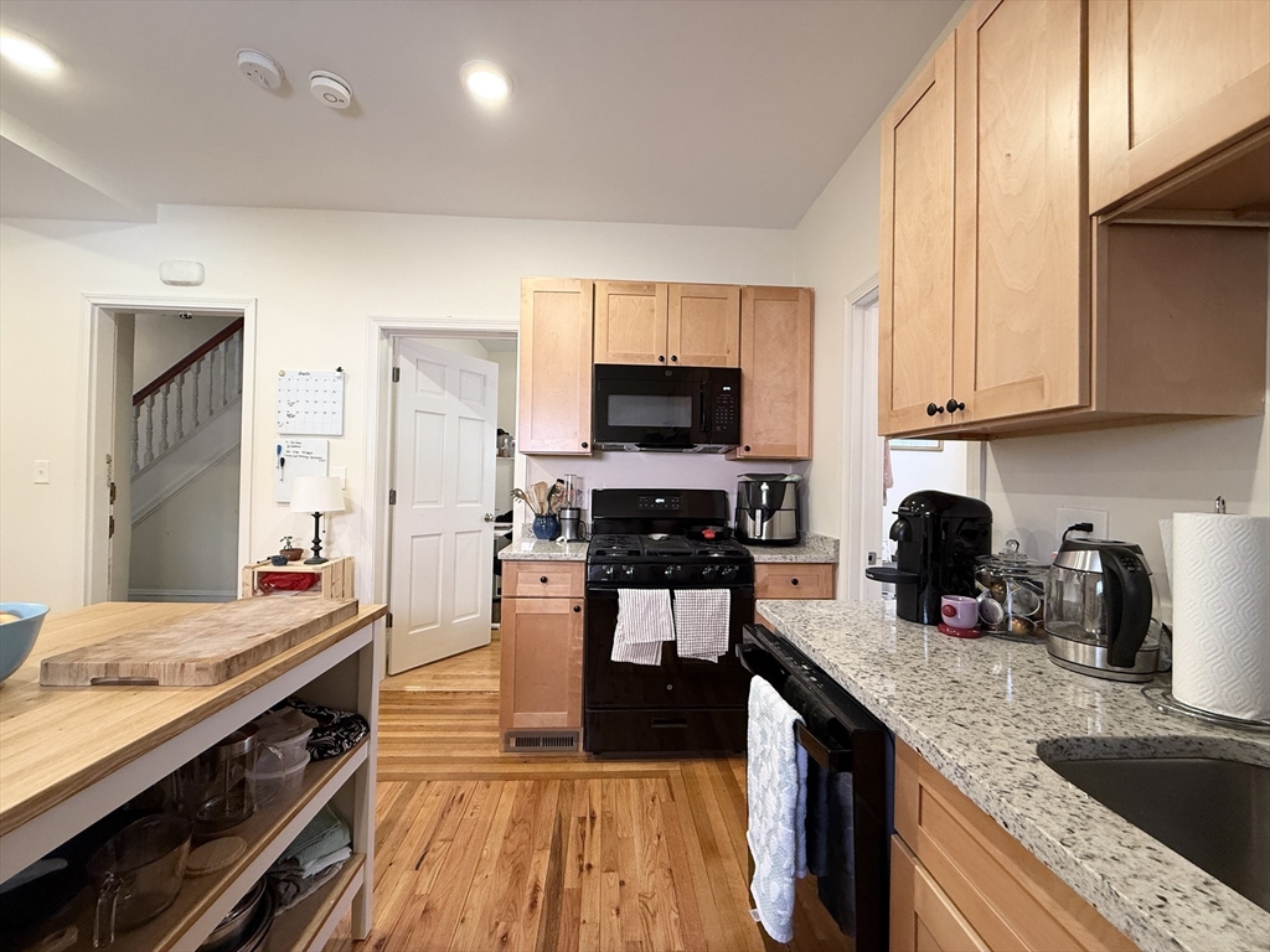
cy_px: 476
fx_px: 514
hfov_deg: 102.1
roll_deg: -0.9
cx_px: 635
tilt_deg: +1.0
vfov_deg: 85.7
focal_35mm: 14
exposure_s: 1/60
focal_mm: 2.22
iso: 200
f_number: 2.2
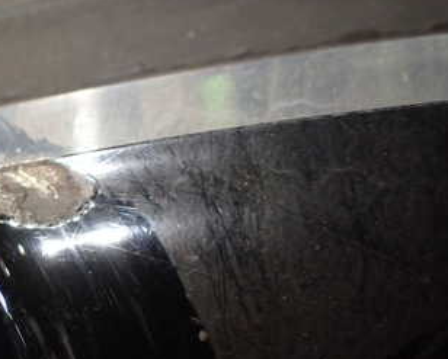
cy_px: 205
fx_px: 756
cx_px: 44
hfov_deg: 31.4
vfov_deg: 26.7
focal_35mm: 57
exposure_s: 1/125
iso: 640
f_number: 2.3
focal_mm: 5.4
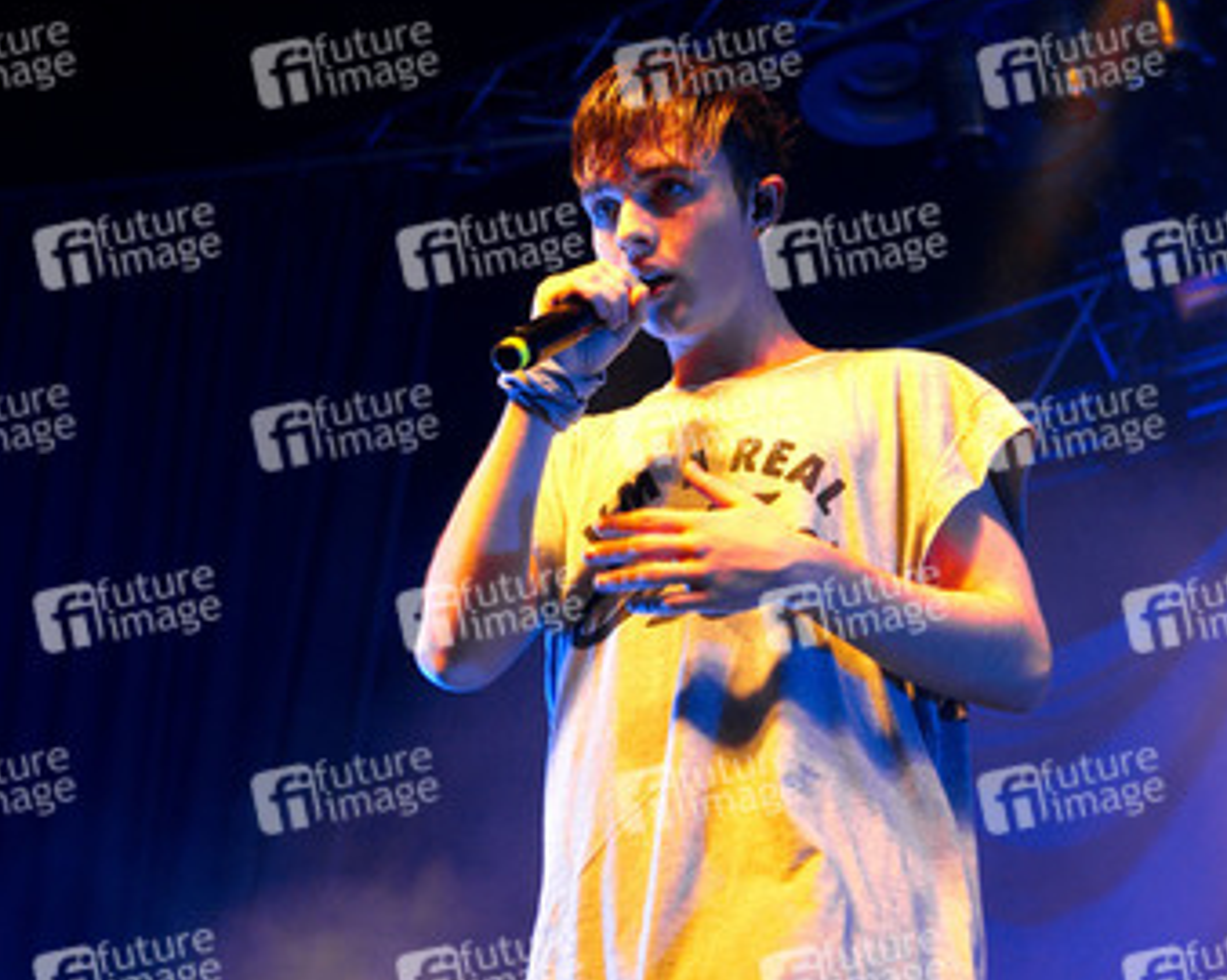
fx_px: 2178
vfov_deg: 25.4
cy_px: 519
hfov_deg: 31.4
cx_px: 755
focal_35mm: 60
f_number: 4
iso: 3200
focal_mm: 48
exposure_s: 1/400
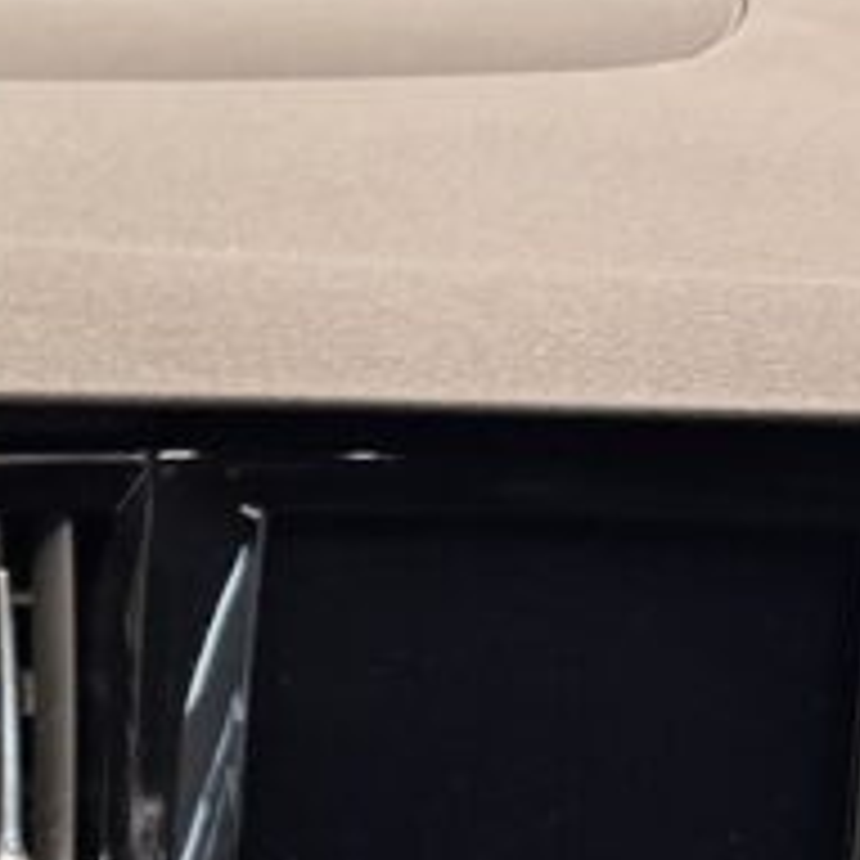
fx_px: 3204
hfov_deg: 12.6
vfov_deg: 14.8
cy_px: 1045
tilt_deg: -27.4
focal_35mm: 114
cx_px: -1072
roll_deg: +0.7
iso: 640
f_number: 1.78
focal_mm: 6.76
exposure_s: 1/60
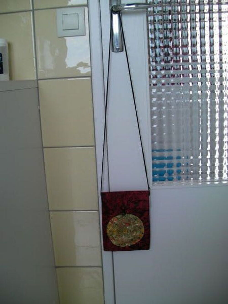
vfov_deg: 49.0
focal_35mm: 38
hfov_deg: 37.7
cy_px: 152
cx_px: 114
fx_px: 334
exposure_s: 1/43.3
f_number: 3.5
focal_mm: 6.3
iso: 50
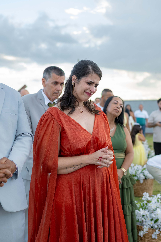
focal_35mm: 52
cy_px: 121
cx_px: 80
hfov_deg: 25.8
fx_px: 352
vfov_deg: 37.9
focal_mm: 35
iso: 125
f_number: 2.5
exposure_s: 1/400
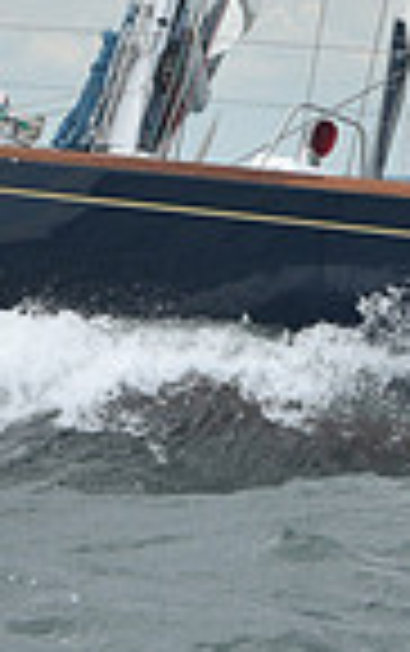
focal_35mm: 448
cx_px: 189
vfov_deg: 4.7
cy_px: -106
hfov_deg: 2.9
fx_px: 7986
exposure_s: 1/1000
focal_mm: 110
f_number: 7.1
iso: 250
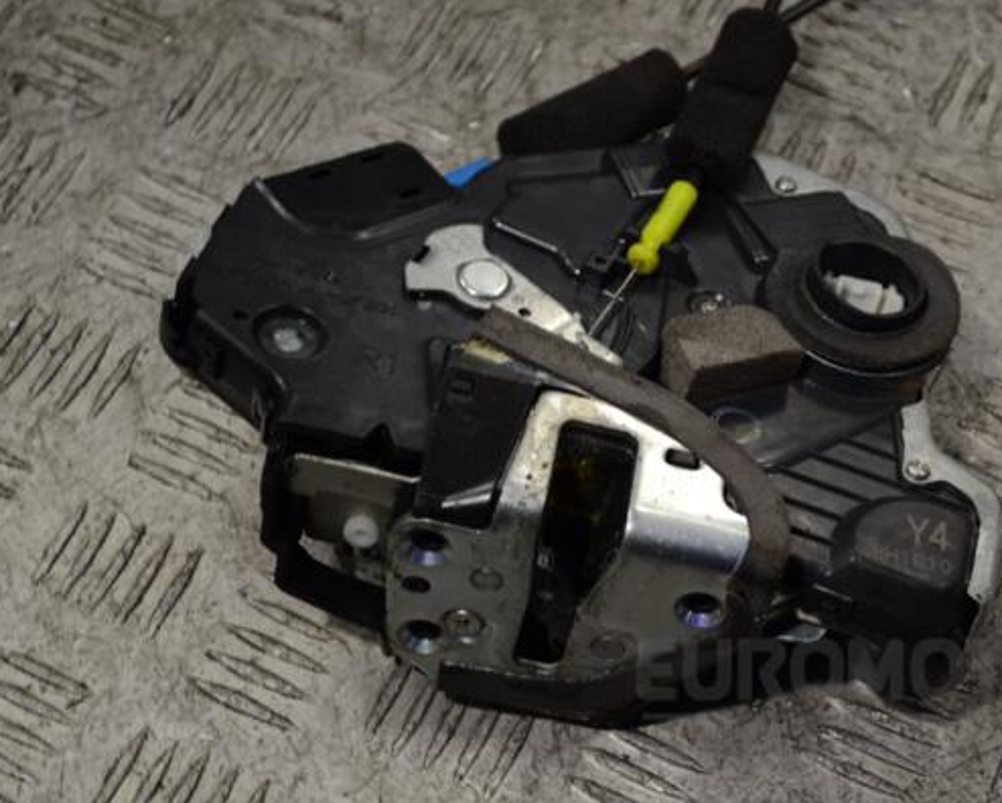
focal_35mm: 82
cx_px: 598
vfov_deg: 18.7
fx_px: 2434
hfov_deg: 23.2
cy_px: 399
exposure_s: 1/30
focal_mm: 48
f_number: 5.6
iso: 100
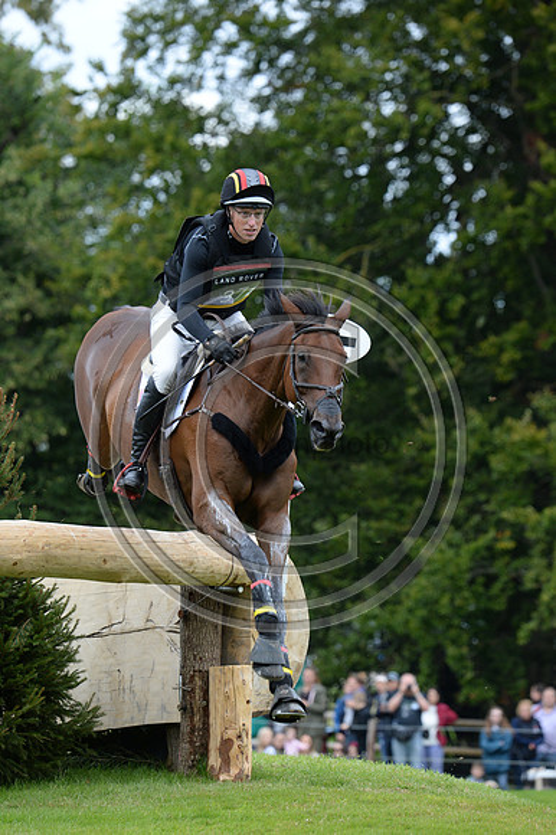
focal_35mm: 290
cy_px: 418
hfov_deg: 4.7
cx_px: 278
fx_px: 6726
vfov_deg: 7.1
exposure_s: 1/1000
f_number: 6.3
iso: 1000
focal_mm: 290
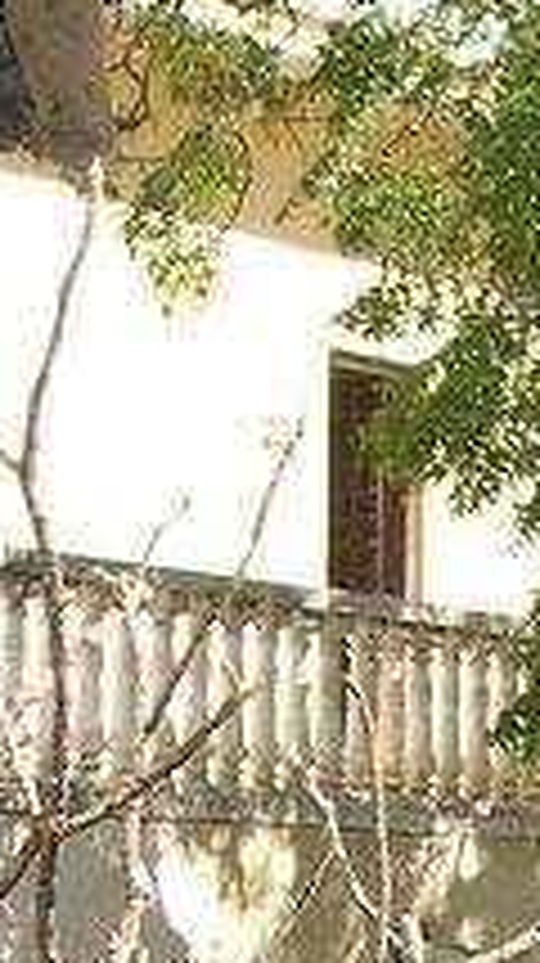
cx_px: 990
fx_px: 5052
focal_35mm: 198
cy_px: 1710
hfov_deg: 6.0
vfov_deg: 10.3
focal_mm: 8
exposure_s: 1/470
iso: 100
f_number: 2.8
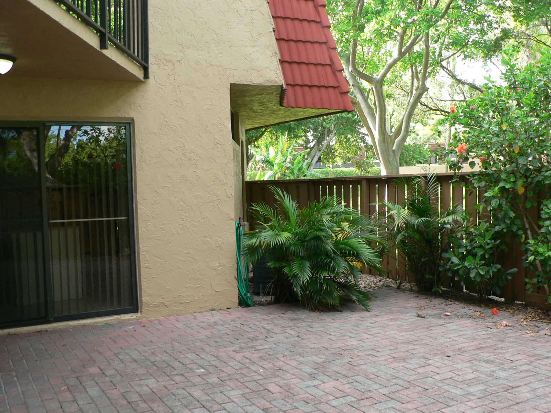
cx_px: 276
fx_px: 573
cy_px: 206
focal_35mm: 36
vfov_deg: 39.7
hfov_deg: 51.4
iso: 80
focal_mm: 6
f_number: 2.8
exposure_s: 1/80
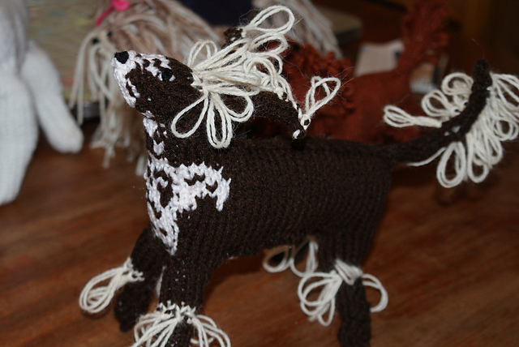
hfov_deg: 27.0
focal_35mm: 75
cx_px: 260
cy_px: 174
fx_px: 1082
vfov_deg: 18.2
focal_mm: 50
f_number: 5.6
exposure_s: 1/80
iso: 400
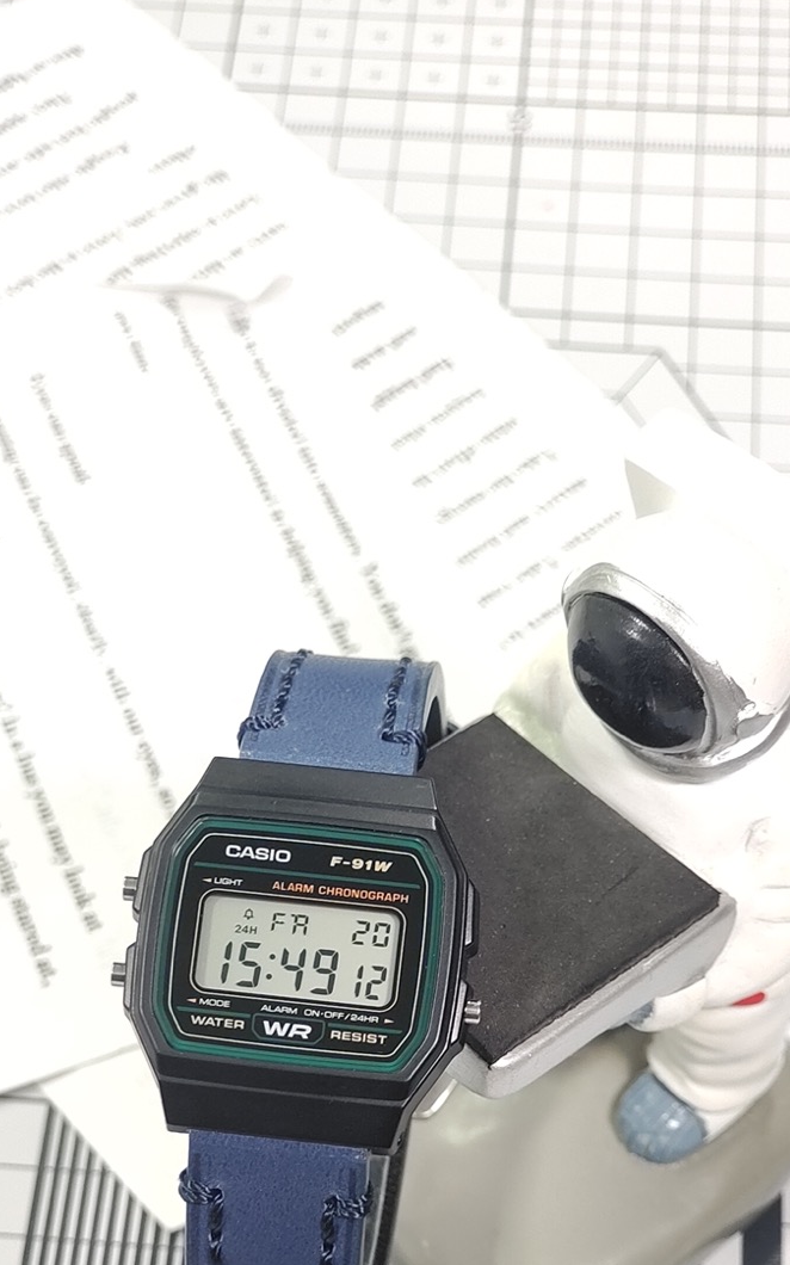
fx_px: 2757
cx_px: 322
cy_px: 944
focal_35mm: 80
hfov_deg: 16.3
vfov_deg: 25.5
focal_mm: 7.55
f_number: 2.08
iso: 75
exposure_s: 1/50
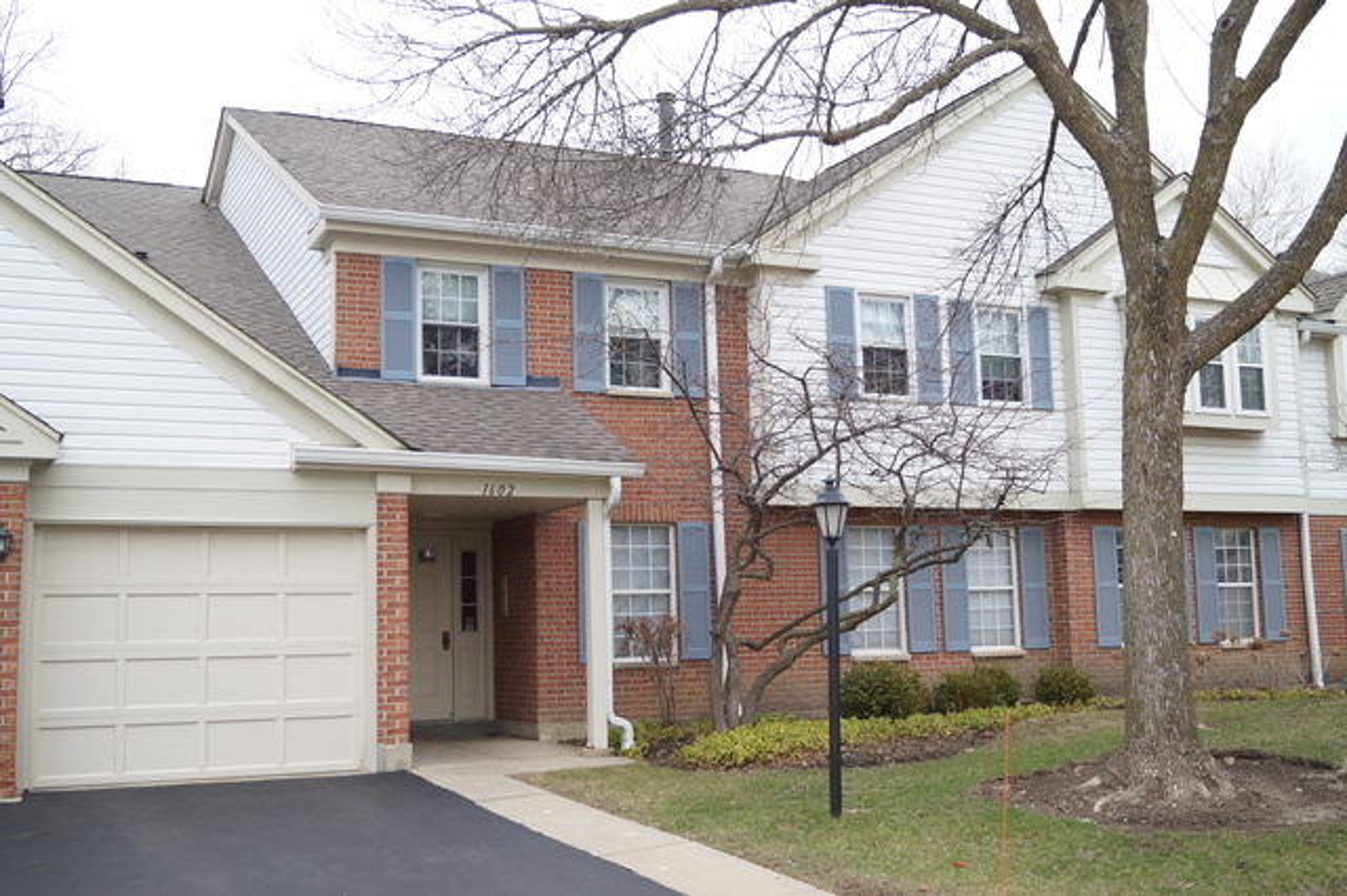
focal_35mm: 39
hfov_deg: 49.6
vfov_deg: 34.2
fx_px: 1458
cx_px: 674
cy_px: 448
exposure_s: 1/1250
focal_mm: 26
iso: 800
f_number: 4
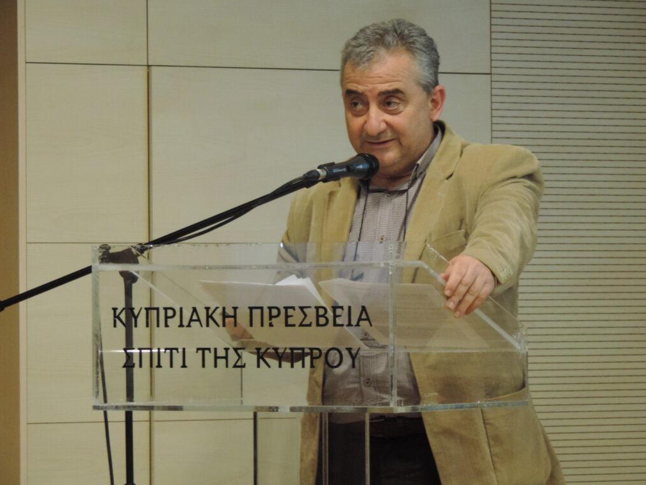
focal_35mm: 203
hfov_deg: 9.7
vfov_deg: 7.3
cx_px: 327
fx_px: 3789
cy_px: 242
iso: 800
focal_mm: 35.6
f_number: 4.6
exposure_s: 1/25
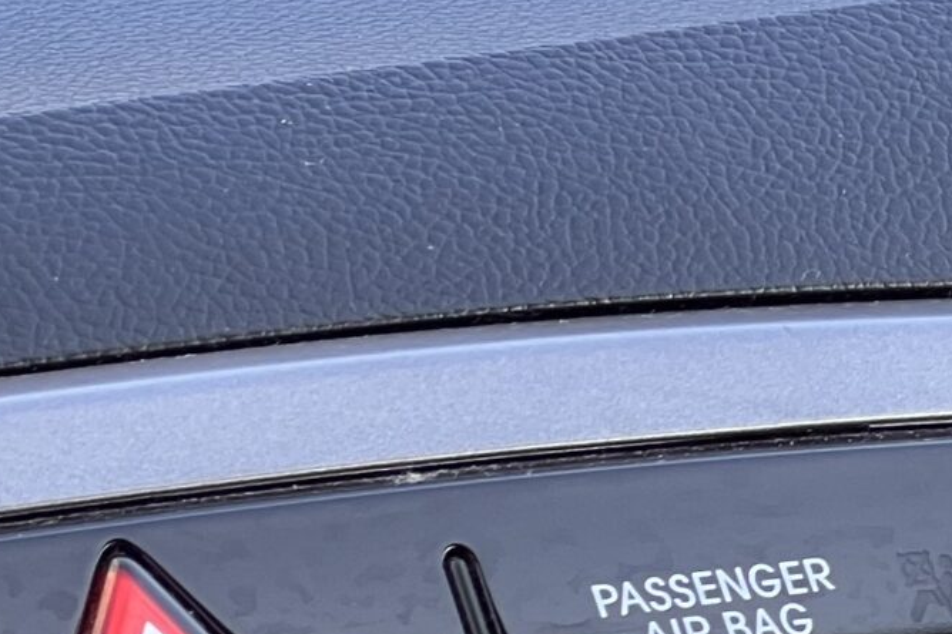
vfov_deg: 4.5
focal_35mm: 307
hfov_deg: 6.6
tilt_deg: -17.3
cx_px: -453
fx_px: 8116
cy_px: -211
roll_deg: +0.2
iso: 40
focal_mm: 9
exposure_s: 1/99
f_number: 2.8
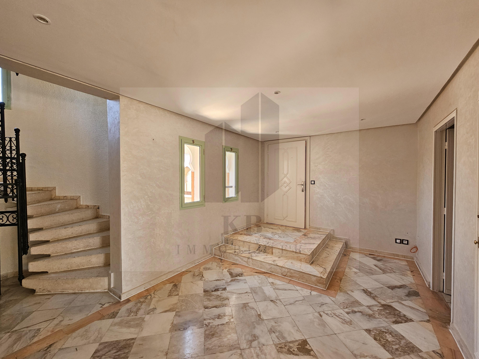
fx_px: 180
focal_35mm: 13
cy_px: 180
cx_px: 240
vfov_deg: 89.9
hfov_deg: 106.2
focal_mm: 2.2
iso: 125
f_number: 2.2
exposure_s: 1/70.8
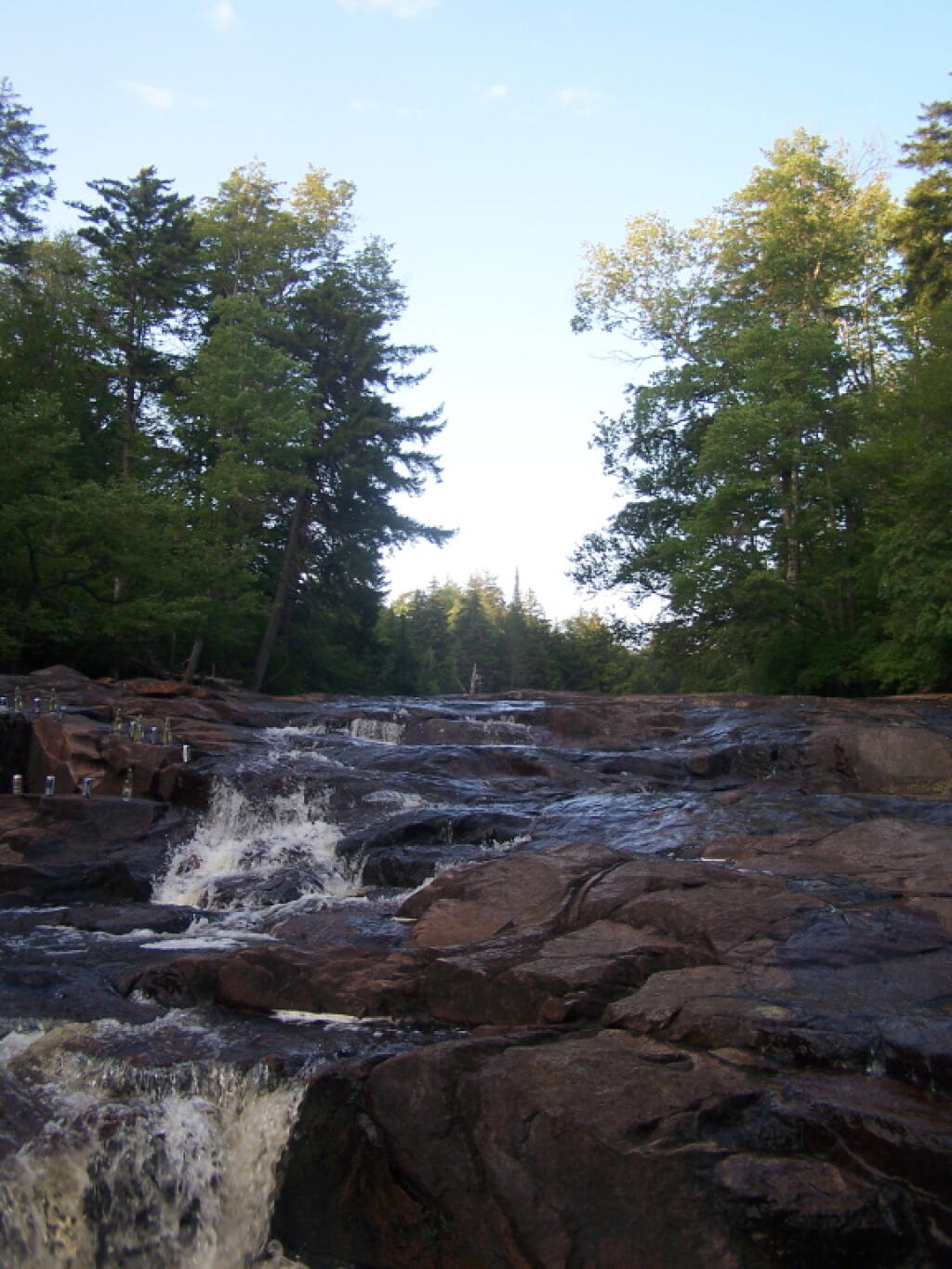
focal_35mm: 38
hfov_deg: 37.7
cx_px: 476
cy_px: 634
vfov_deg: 49.0
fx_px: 1393
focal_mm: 6.3
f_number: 2.8
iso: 80
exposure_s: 1/160
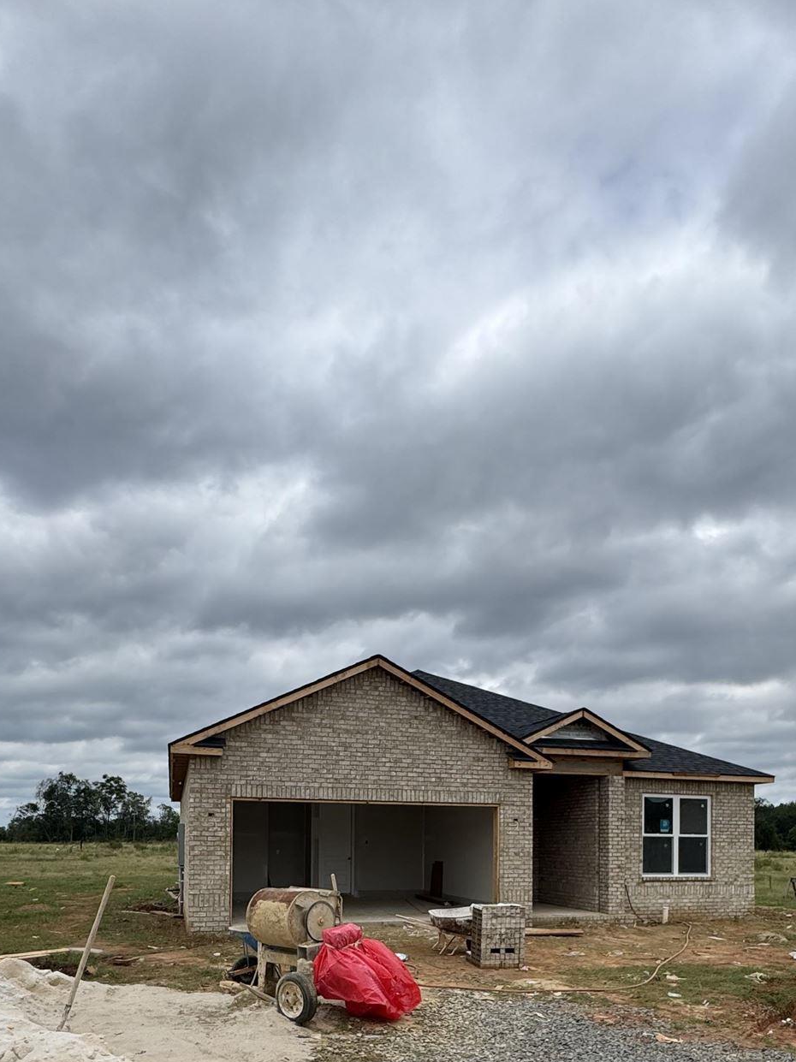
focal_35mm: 26
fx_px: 798
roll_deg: +0.2
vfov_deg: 62.3
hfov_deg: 52.9
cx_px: 441
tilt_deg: +0.8
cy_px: 834
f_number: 2.2
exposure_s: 1/2028
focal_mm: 2.22
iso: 50
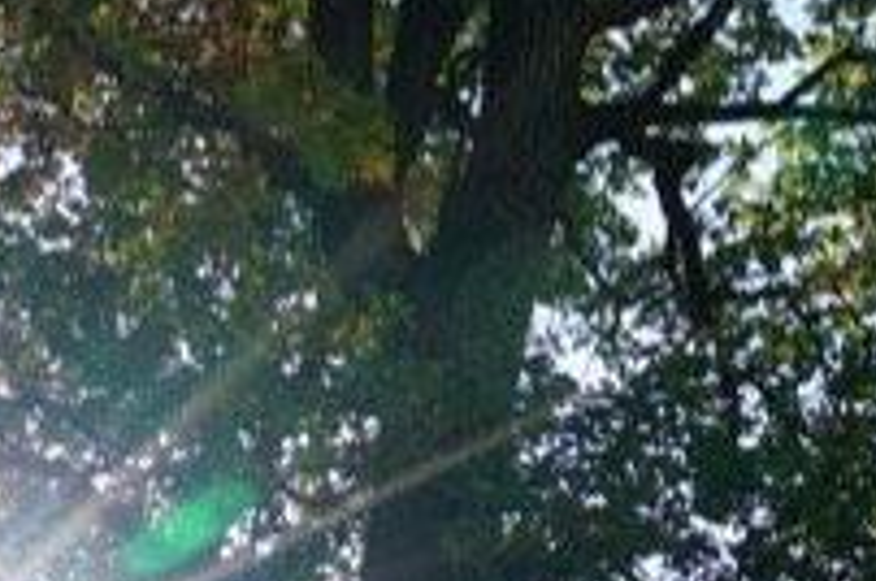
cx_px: 1088
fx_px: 2429
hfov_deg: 19.1
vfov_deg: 13.4
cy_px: -35
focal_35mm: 100
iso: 400
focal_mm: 16
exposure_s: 1/500
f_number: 8
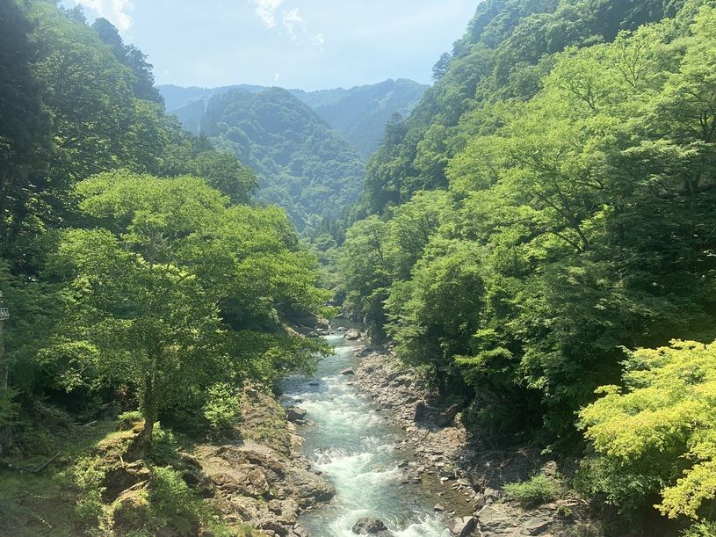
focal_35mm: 26
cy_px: 268
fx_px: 538
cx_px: 358
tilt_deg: +1.9
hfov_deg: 67.3
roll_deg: +1.7
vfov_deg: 53.1
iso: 25
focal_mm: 4.25
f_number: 1.8
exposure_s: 1/783
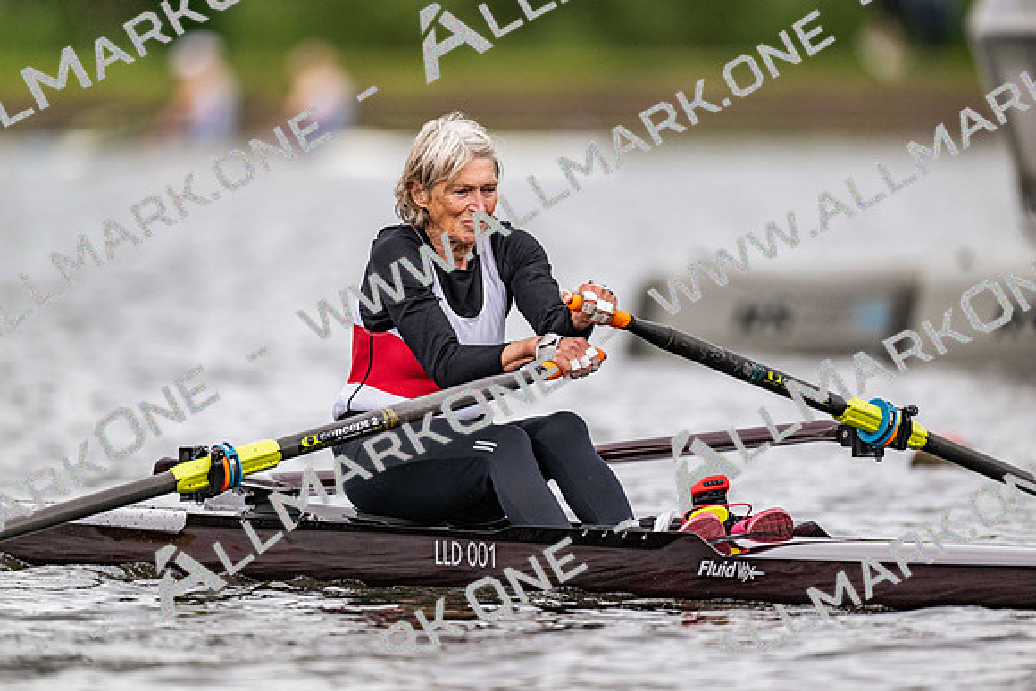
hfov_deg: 3.4
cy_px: 346
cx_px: 518
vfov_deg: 2.3
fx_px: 17270
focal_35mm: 600
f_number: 4
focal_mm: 600
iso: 720
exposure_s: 1/2500
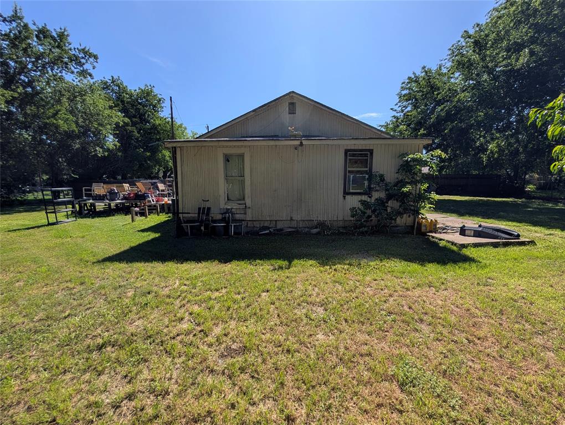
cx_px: 282
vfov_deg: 94.6
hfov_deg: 110.5
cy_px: 212
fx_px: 196
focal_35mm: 12
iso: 51
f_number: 1.7
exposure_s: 1/2924
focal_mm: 2.02
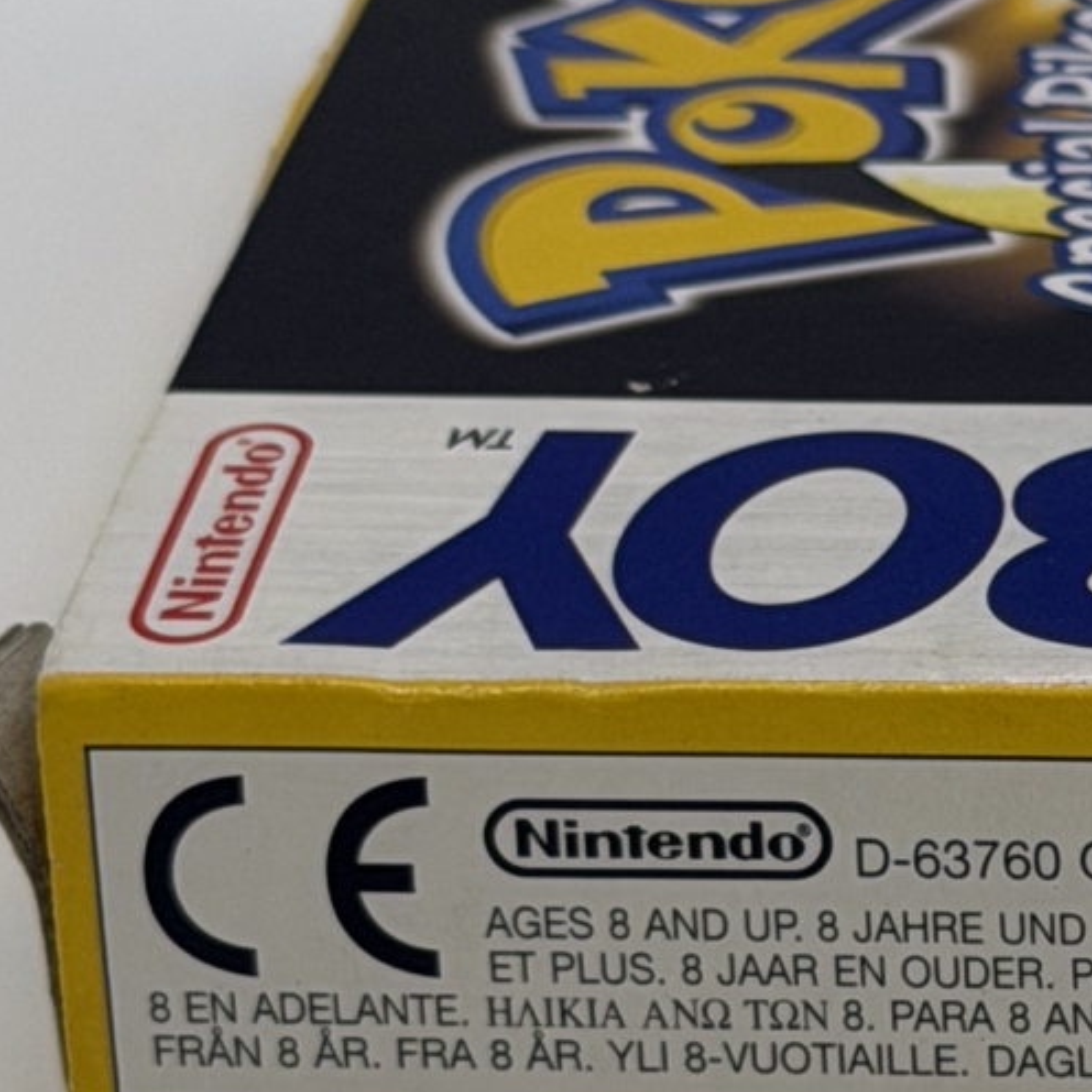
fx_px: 7816
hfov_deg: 7.9
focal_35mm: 219
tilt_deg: -25.5
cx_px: 1490
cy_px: 619
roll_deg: +0.9
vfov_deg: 8.0
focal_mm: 6.76
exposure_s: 1/499
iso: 64
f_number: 1.78
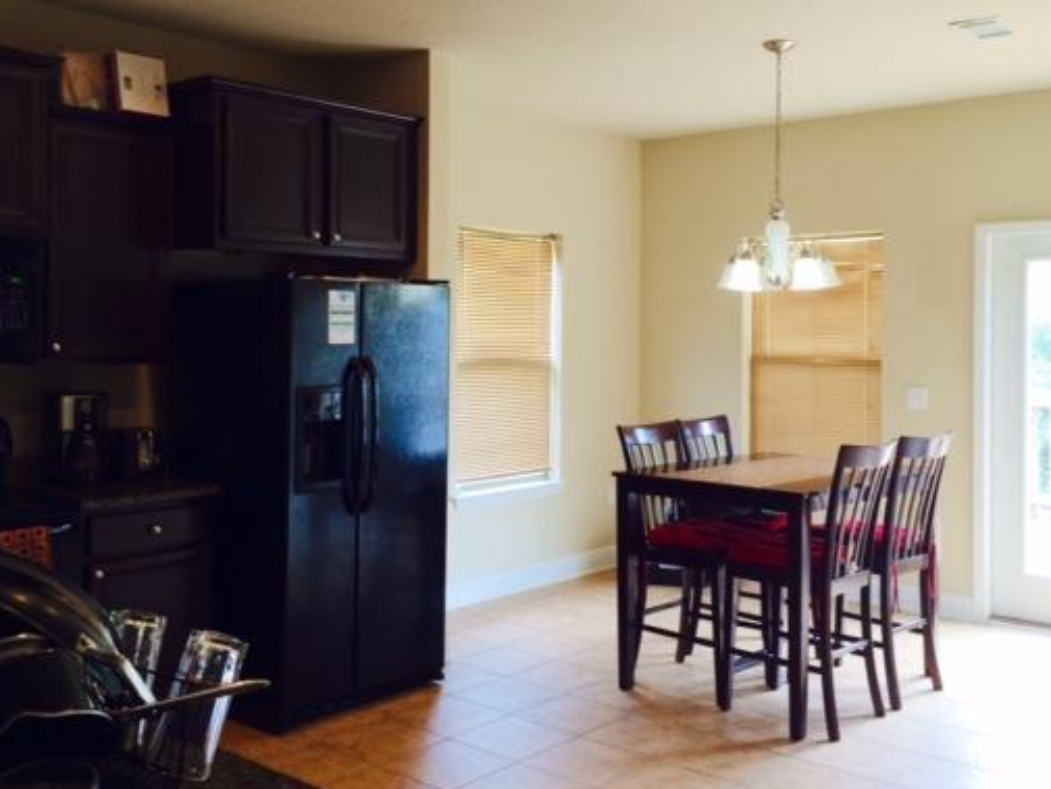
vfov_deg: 37.6
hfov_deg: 49.0
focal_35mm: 38
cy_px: 329
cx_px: 545
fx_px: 1154
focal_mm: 4.12
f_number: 2.2
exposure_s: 1/40
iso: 40
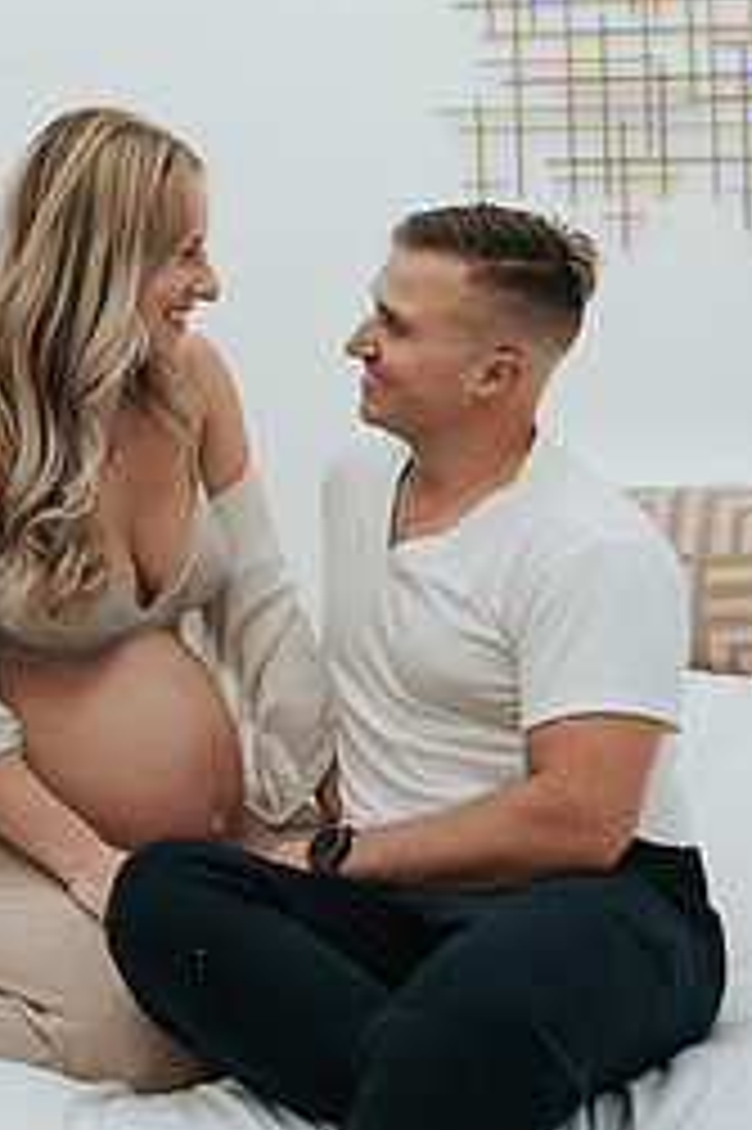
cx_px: 300
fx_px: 2949
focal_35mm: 94
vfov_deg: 21.7
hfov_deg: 14.5
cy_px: 486
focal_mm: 35
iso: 280
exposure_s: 1/250
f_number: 3.2
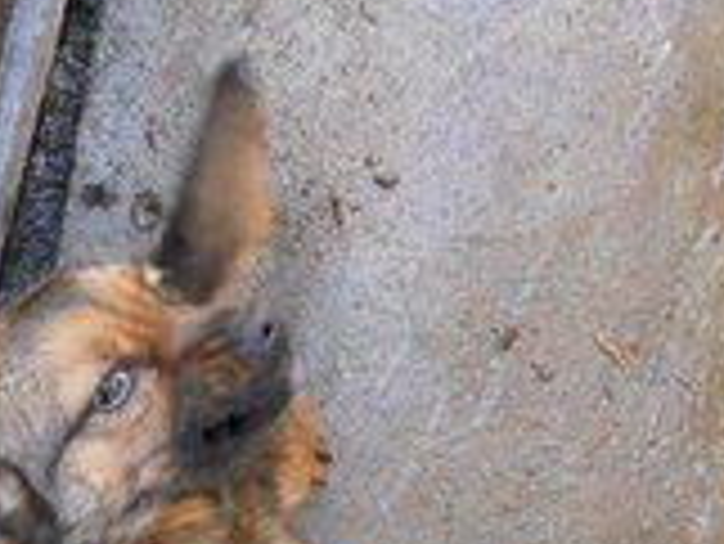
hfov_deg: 22.0
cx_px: 373
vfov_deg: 16.6
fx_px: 1863
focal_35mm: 89
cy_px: 339
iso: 400
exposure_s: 1/100
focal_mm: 6.72
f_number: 3.1
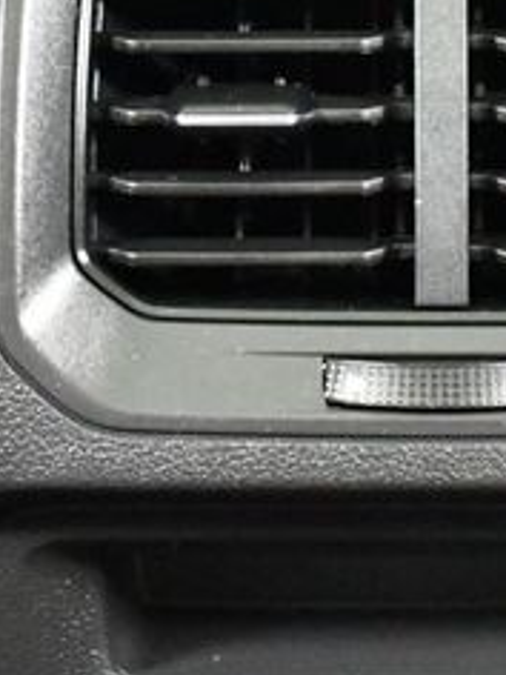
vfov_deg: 14.0
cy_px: 358
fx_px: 2748
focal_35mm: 141
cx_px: 452
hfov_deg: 10.5
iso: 12800
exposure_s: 1/15
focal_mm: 27
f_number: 4
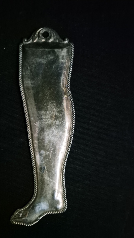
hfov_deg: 43.9
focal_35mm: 26
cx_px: 48
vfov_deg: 71.9
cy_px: 121
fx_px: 164
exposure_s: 1/17
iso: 3200
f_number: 1.8
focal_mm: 5.4
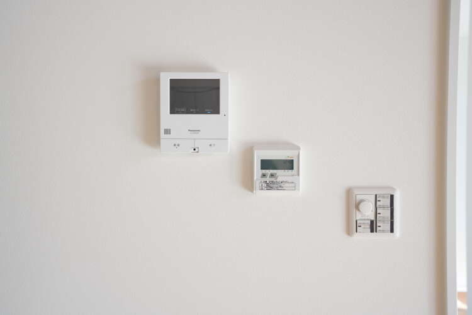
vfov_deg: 37.9
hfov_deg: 54.4
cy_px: 158
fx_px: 459
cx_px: 236
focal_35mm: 35
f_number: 4
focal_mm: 35
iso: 400
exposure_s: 1/200
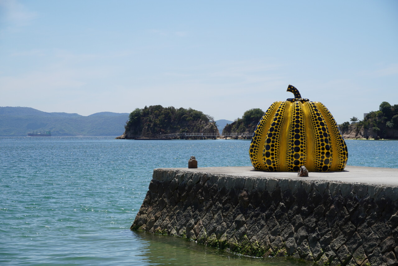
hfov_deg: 26.5
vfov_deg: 17.8
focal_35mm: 76
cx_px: 199
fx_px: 846
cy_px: 133
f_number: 5.6
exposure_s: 1/1000
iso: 125
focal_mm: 51
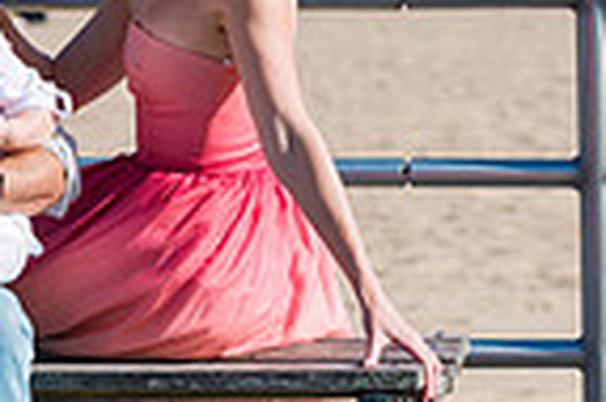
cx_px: 301
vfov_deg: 3.4
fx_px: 6692
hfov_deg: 5.2
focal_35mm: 398
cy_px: 63
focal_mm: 98
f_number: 4
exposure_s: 1/3200
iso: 200
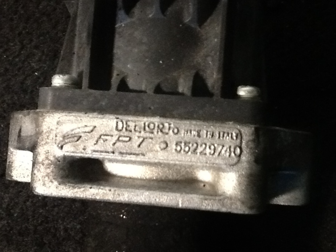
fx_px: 427
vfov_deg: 32.9
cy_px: 126
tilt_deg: -79.3
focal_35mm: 44
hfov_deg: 42.9
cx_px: 168
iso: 320
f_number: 2.4
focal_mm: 2.03
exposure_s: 1/15
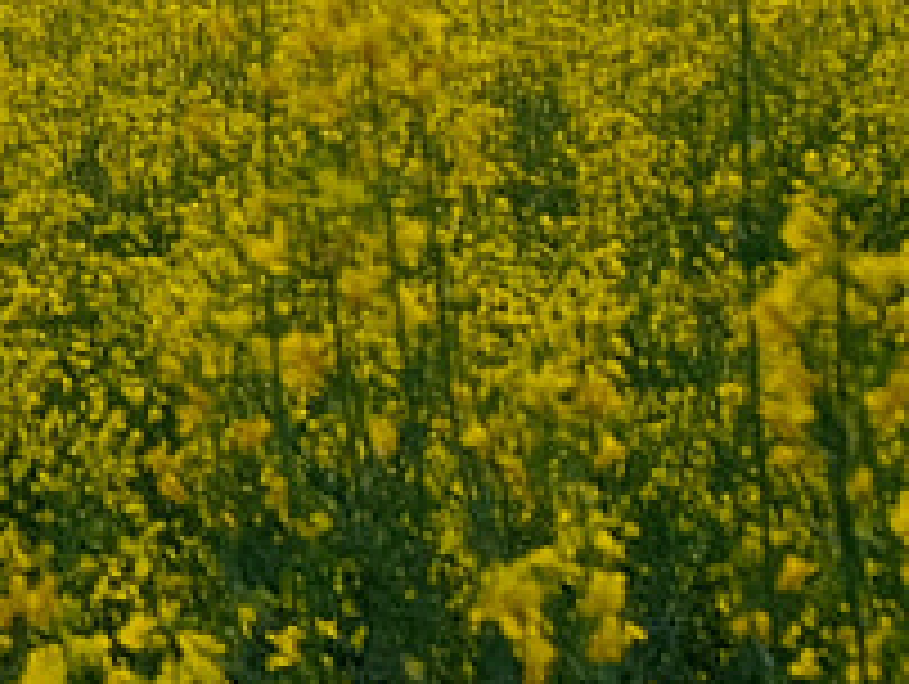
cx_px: -2151
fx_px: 14986
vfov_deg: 2.6
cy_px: -814
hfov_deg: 3.4
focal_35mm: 570
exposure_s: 1/15
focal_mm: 50
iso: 320
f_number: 13
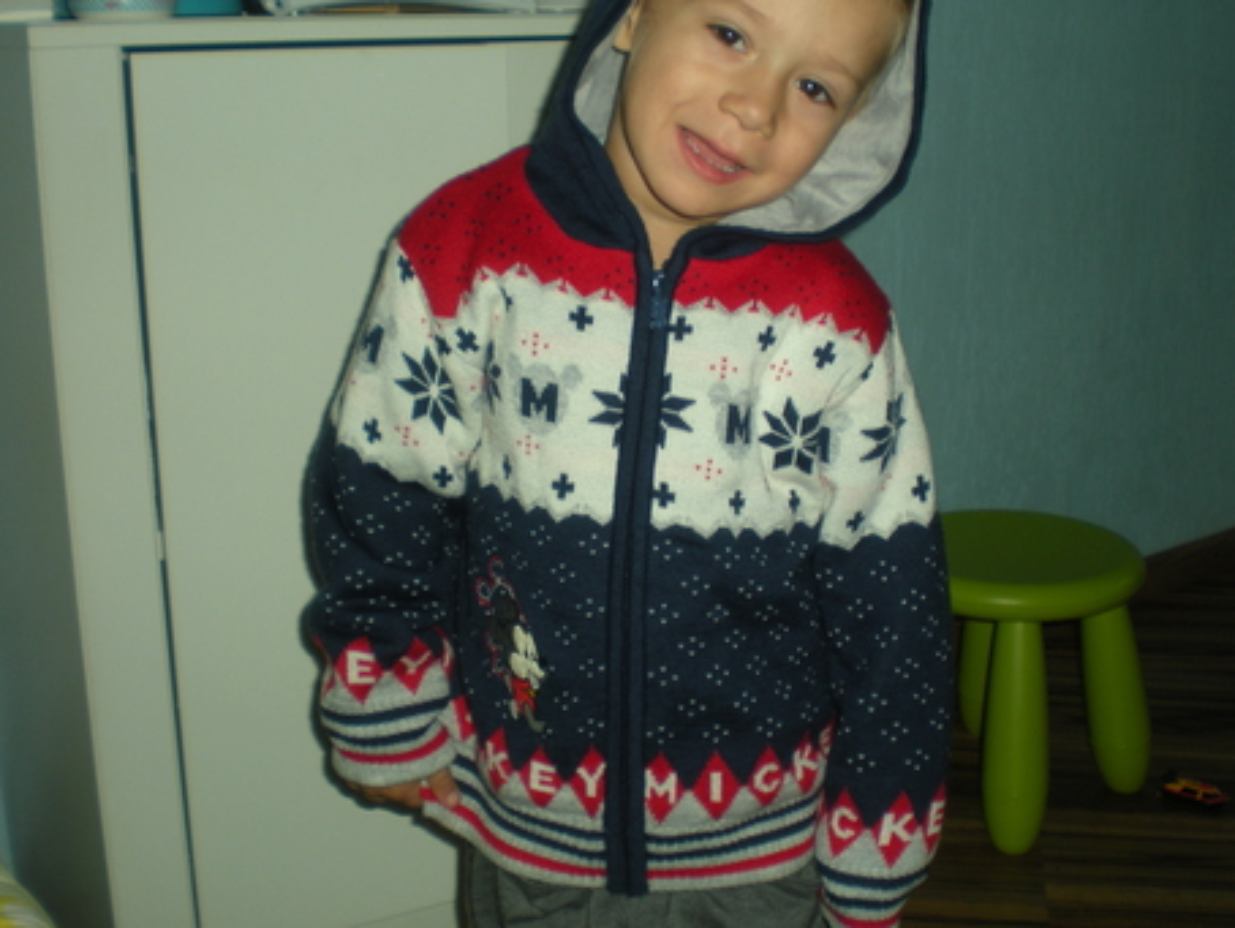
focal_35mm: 46
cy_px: 393
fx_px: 1642
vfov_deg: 31.5
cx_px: 686
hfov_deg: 41.2
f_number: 3.1
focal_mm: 6.3
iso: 64
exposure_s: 1/60
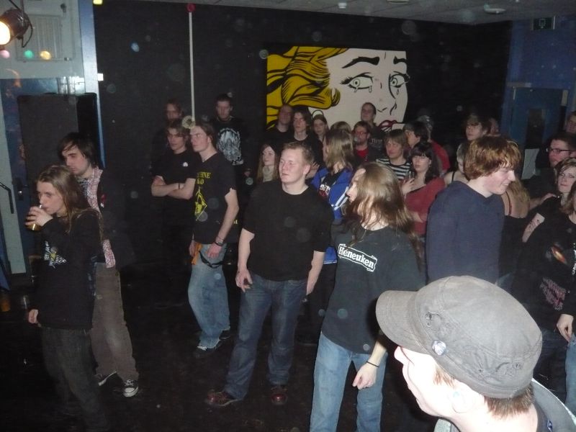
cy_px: 216
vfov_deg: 49.7
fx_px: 466
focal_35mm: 28
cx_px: 288
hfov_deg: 63.4
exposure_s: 1/30
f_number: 2.8
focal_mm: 4.6
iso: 640
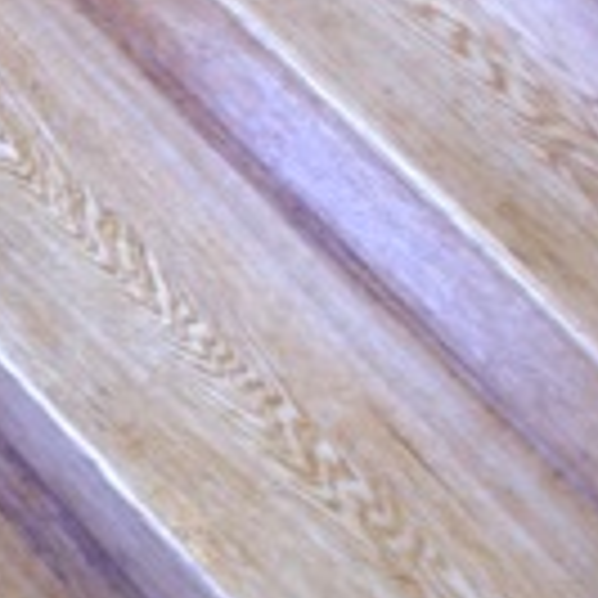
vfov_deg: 18.7
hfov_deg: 17.9
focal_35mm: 93
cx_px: -99
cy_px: 229
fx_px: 1818
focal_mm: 5.8
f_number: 2.8
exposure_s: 1/8.1
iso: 229
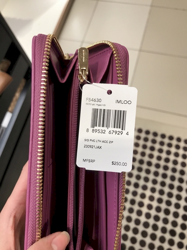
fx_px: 202
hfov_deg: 49.7
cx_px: 94
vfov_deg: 63.4
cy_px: 125
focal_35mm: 28
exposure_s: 1/40
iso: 25
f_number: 1.8
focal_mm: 3.99
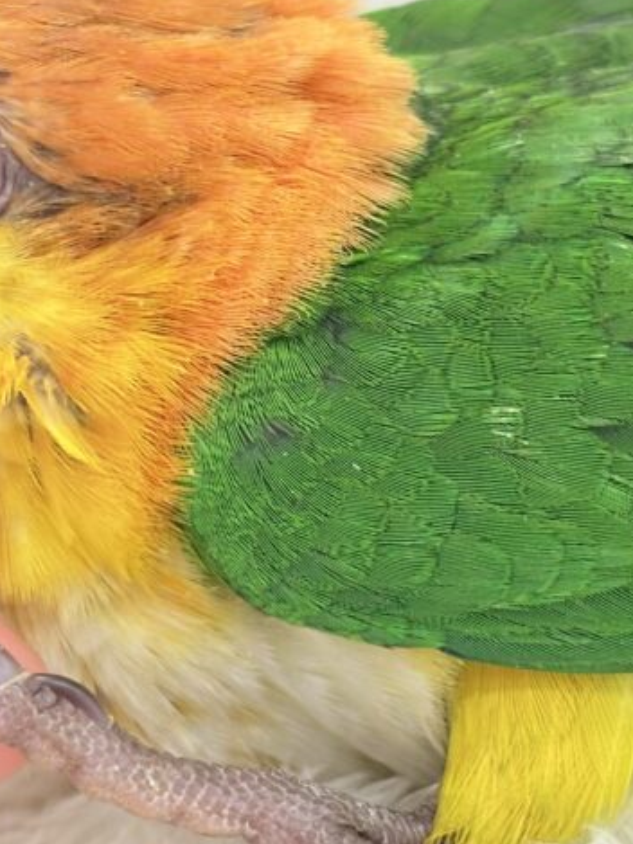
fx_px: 3241
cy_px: 446
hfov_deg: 11.1
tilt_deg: -16.8
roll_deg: +5.7
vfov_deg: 14.8
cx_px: 545
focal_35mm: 133
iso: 64
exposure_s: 1/50
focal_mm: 5.96
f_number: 1.6
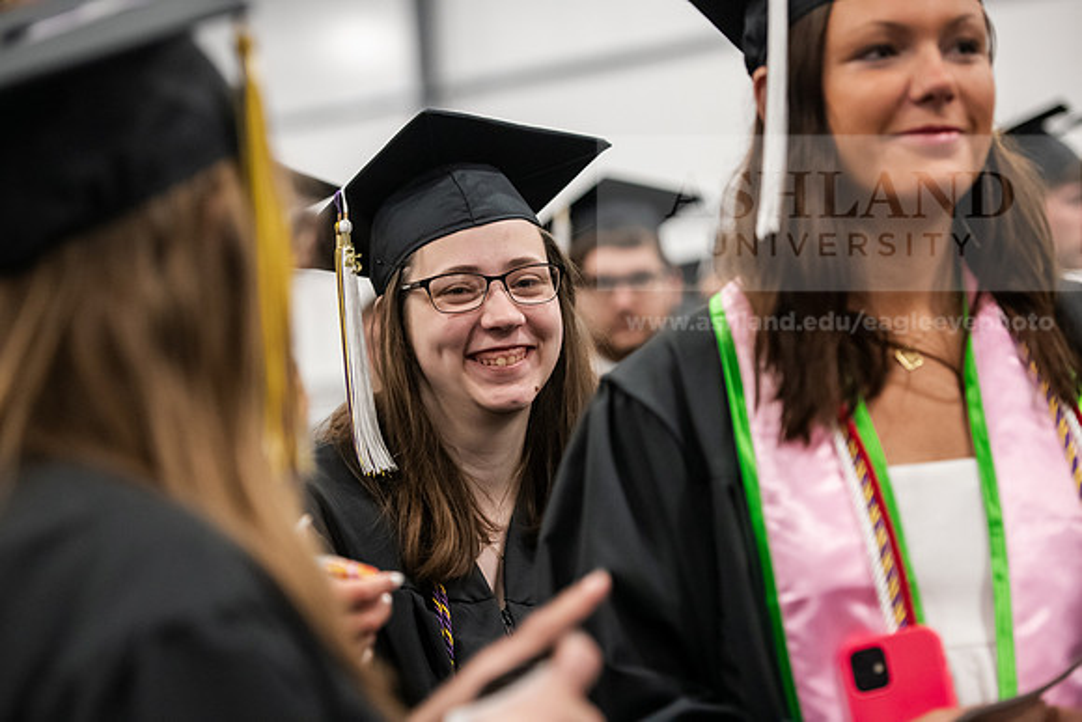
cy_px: 361
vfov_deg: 13.0
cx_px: 541
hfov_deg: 19.5
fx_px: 3156
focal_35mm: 105
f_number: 3.5
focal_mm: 105
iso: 4000
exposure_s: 1/200
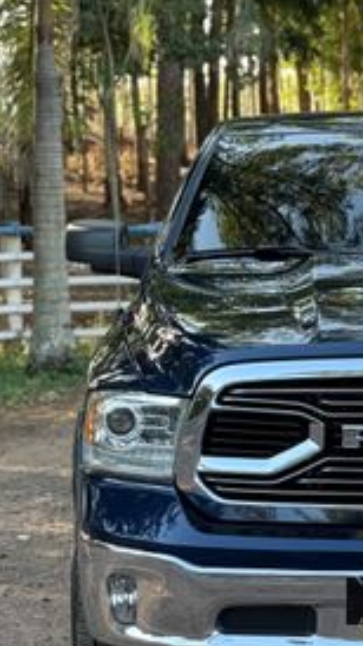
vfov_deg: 23.6
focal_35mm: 90
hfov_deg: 13.1
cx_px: 420
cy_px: 373
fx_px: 1541
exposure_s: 1/284
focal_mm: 6.76
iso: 64
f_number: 1.78
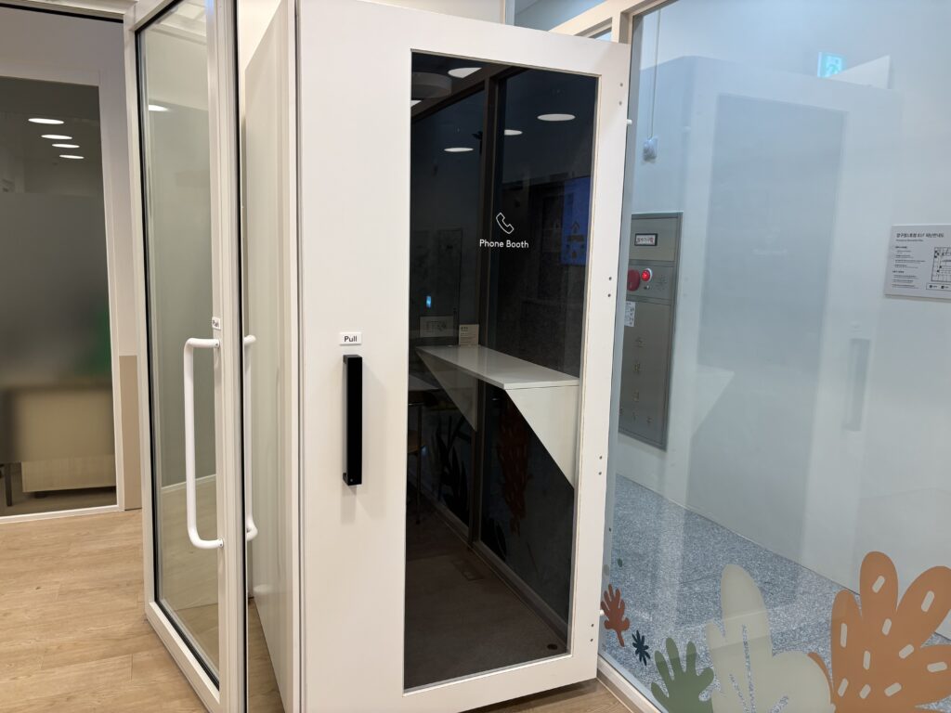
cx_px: 476
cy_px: 356
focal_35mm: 26
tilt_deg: -9.4
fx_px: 714
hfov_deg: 67.3
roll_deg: -2.4
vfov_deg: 53.1
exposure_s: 1/60
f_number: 1.6
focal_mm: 5.96
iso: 80
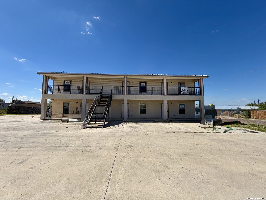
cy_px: 100
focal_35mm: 14
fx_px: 108
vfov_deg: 85.7
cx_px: 133
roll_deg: -0.6
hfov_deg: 102.1
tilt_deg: +4.7
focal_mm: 2.22
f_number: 2.2
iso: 20
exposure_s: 1/1167
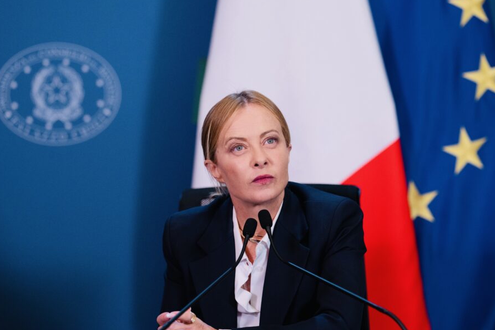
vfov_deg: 11.7
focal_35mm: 117
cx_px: 292
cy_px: 153
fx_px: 1609
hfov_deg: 17.5
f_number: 2
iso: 1000
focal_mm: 87
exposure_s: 1/200
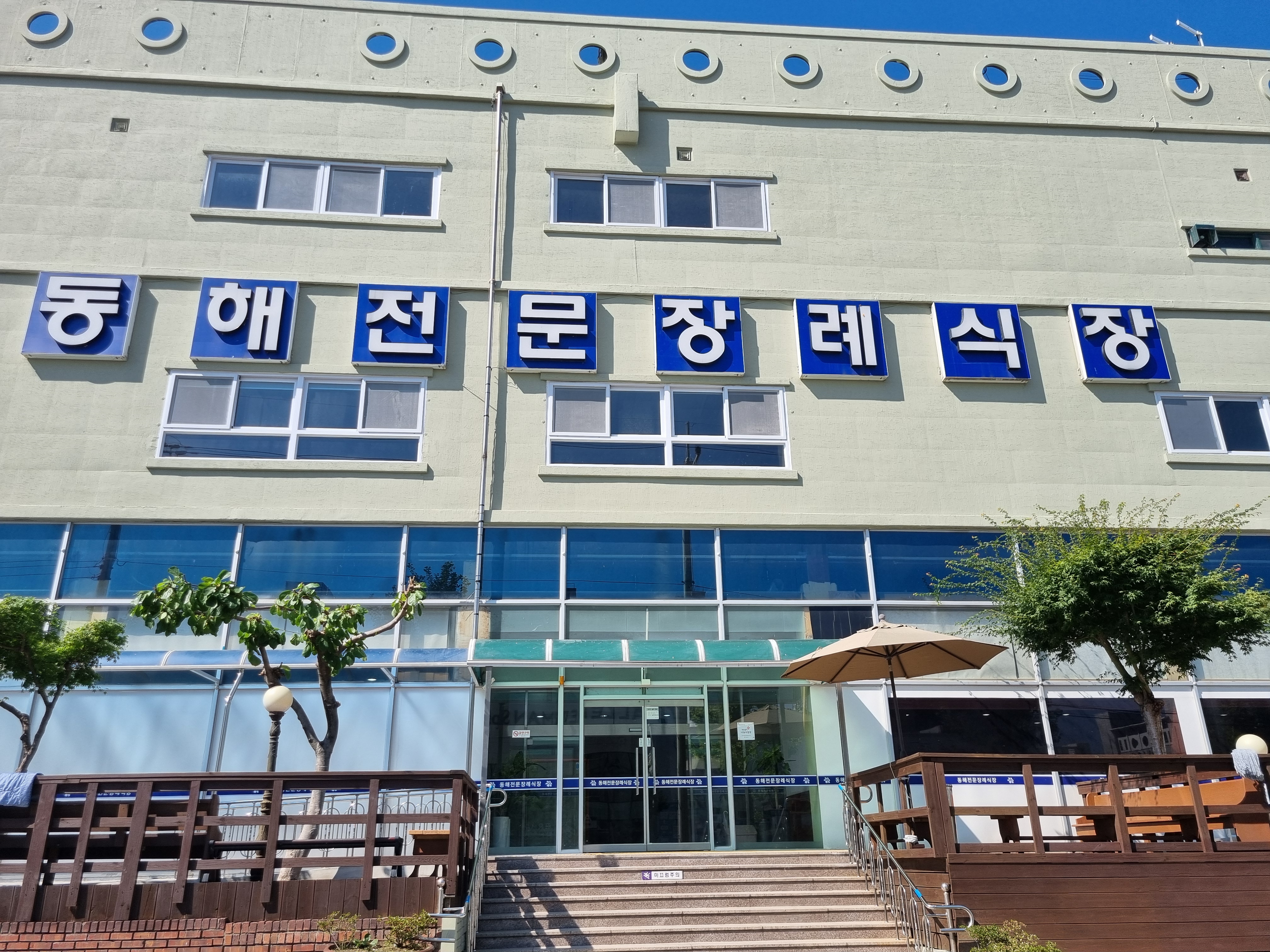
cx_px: 635
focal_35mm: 26
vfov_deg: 53.1
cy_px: 476
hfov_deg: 67.3
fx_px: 954
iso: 50
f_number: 1.8
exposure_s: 1/2688
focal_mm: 5.4
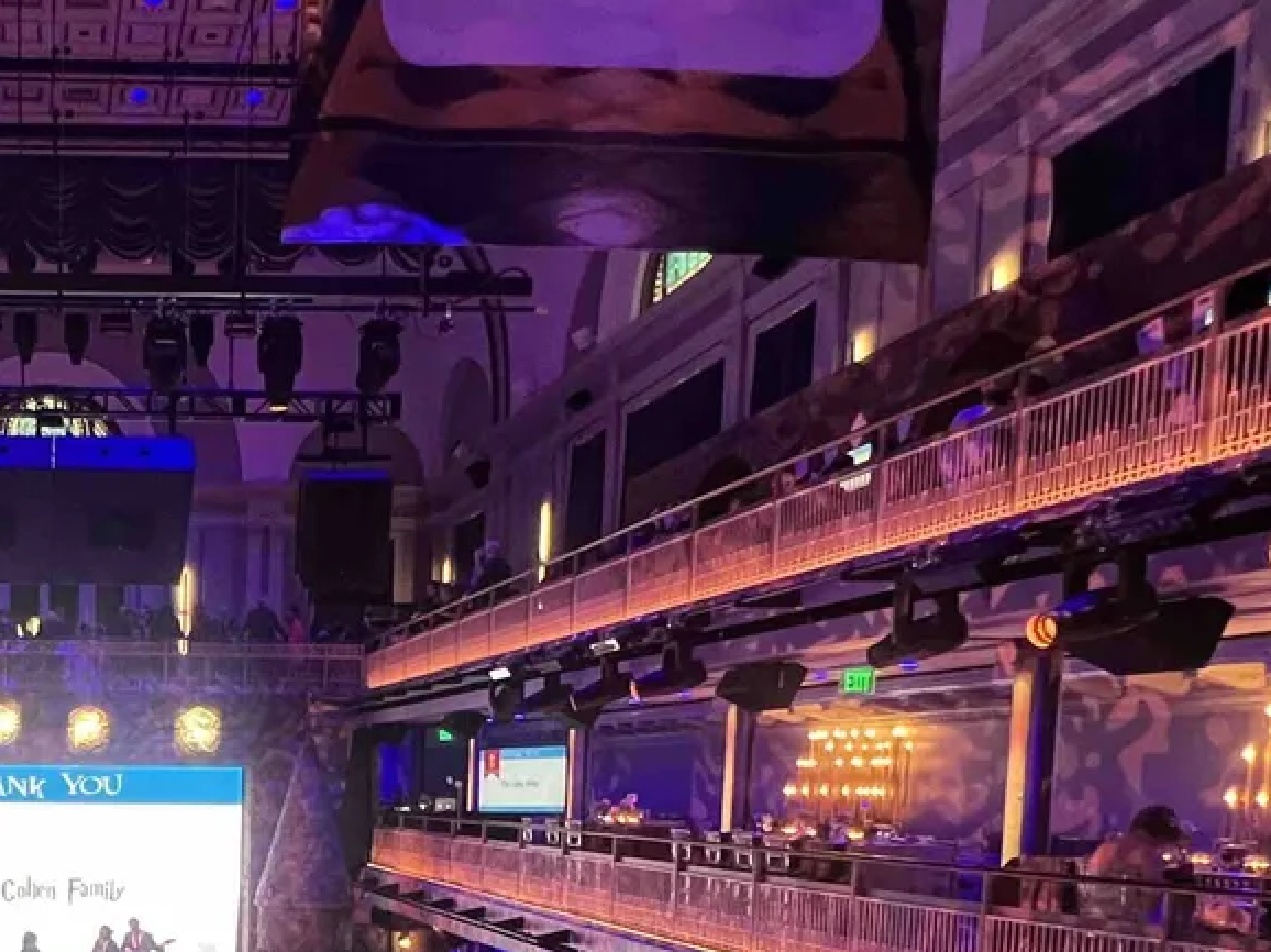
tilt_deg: -5.7
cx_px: 66
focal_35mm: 36
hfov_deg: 45.2
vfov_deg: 36.3
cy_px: 915
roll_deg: -1.2
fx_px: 1321
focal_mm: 1.57
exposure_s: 1/60
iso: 500
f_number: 1.8
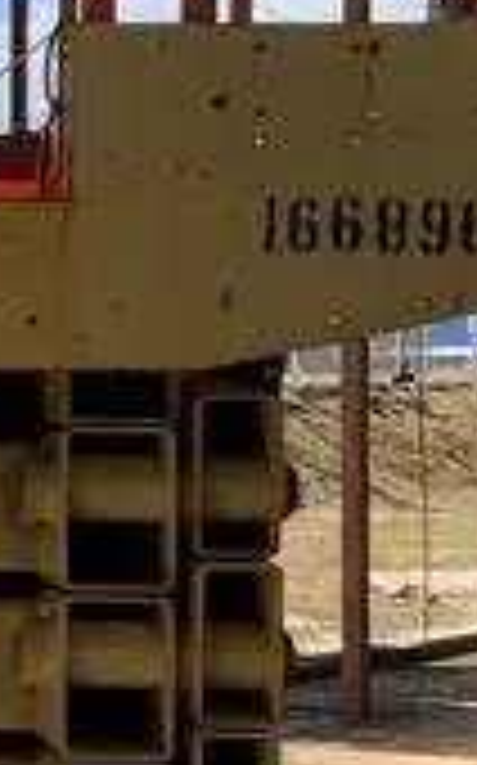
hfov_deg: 10.4
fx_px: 2479
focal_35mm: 119
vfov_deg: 17.5
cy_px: 430
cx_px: -346
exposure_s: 1/1190
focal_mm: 4.25
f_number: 1.8
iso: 25
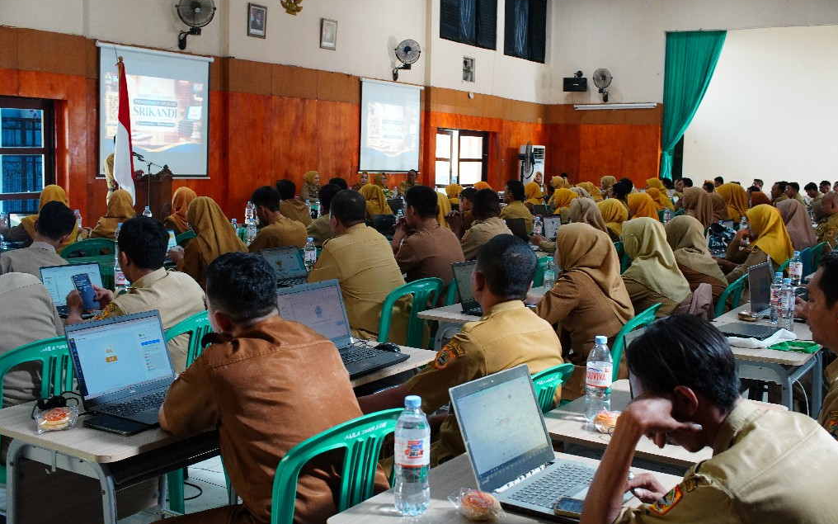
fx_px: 880
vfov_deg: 33.2
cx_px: 421
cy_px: 256
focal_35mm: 39
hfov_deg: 50.9
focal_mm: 25
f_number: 5
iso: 1600
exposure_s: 1/40
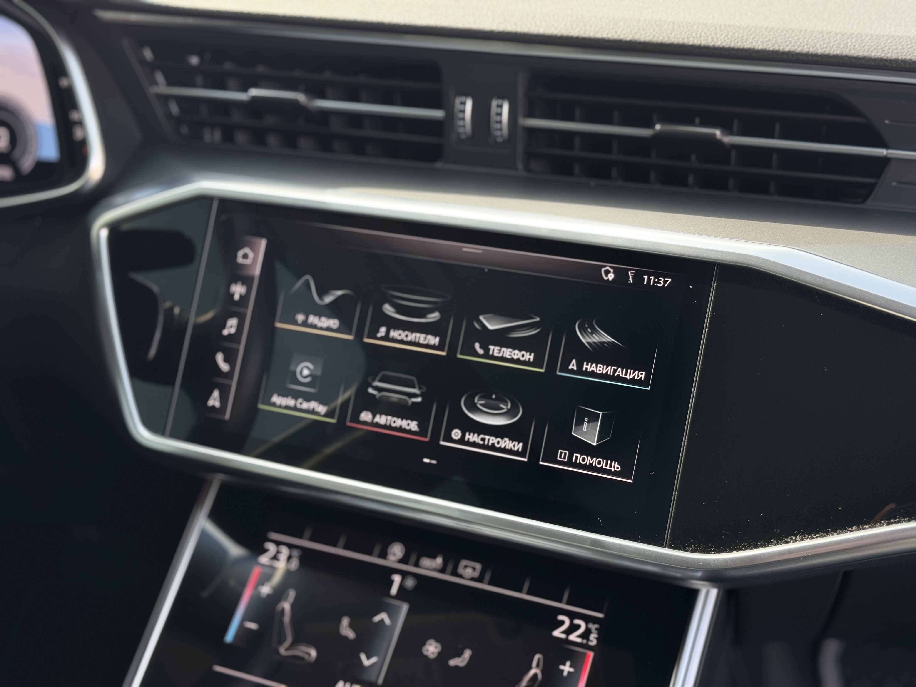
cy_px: 344
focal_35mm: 48
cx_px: 458
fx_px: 1270
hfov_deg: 39.7
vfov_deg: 30.3
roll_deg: +0.1
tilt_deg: -20.1
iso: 80
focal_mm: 6.76
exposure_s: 1/164
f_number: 1.78
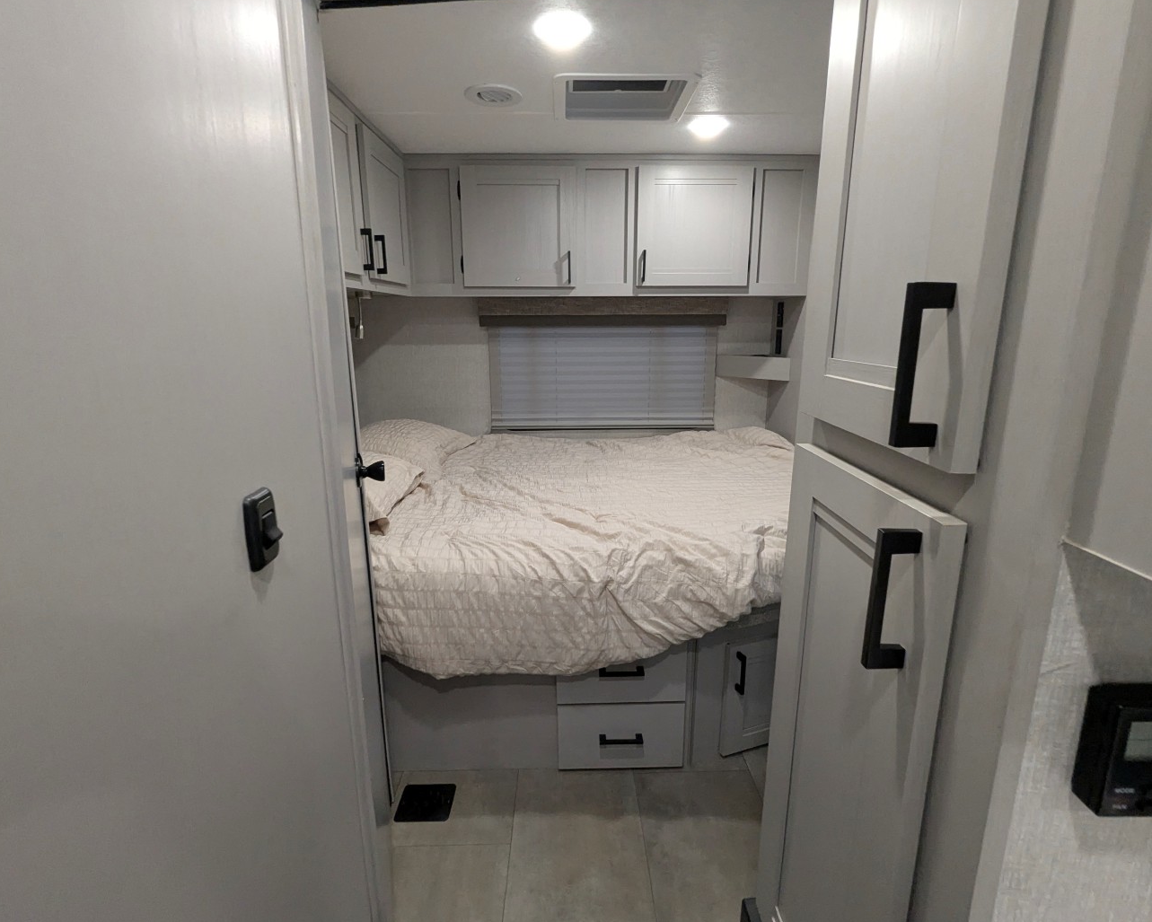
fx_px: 580
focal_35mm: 17
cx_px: 579
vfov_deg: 77.0
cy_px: 463
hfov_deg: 89.6
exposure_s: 1/79.4
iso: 450
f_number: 2.2
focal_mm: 2.35
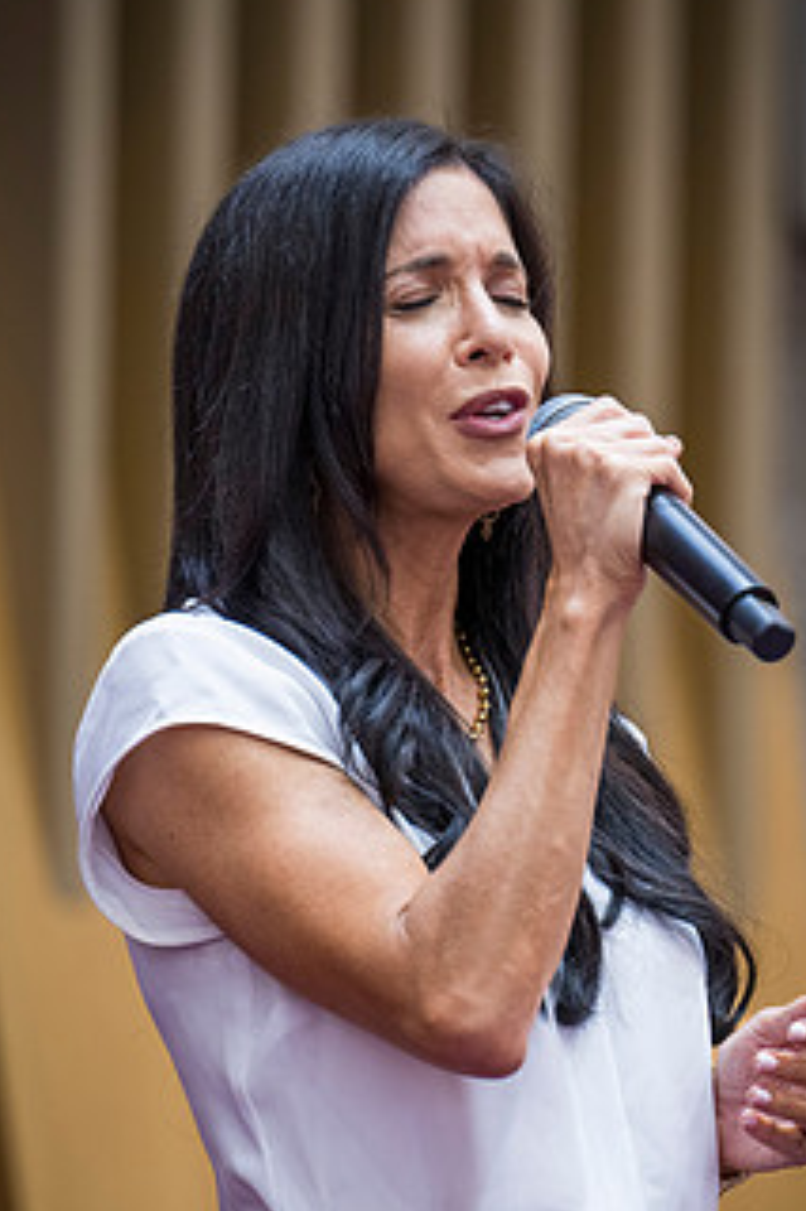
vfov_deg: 4.9
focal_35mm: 422
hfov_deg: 3.3
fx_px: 14186
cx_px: 677
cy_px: 734
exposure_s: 1/125
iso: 800
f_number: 2.8
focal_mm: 200
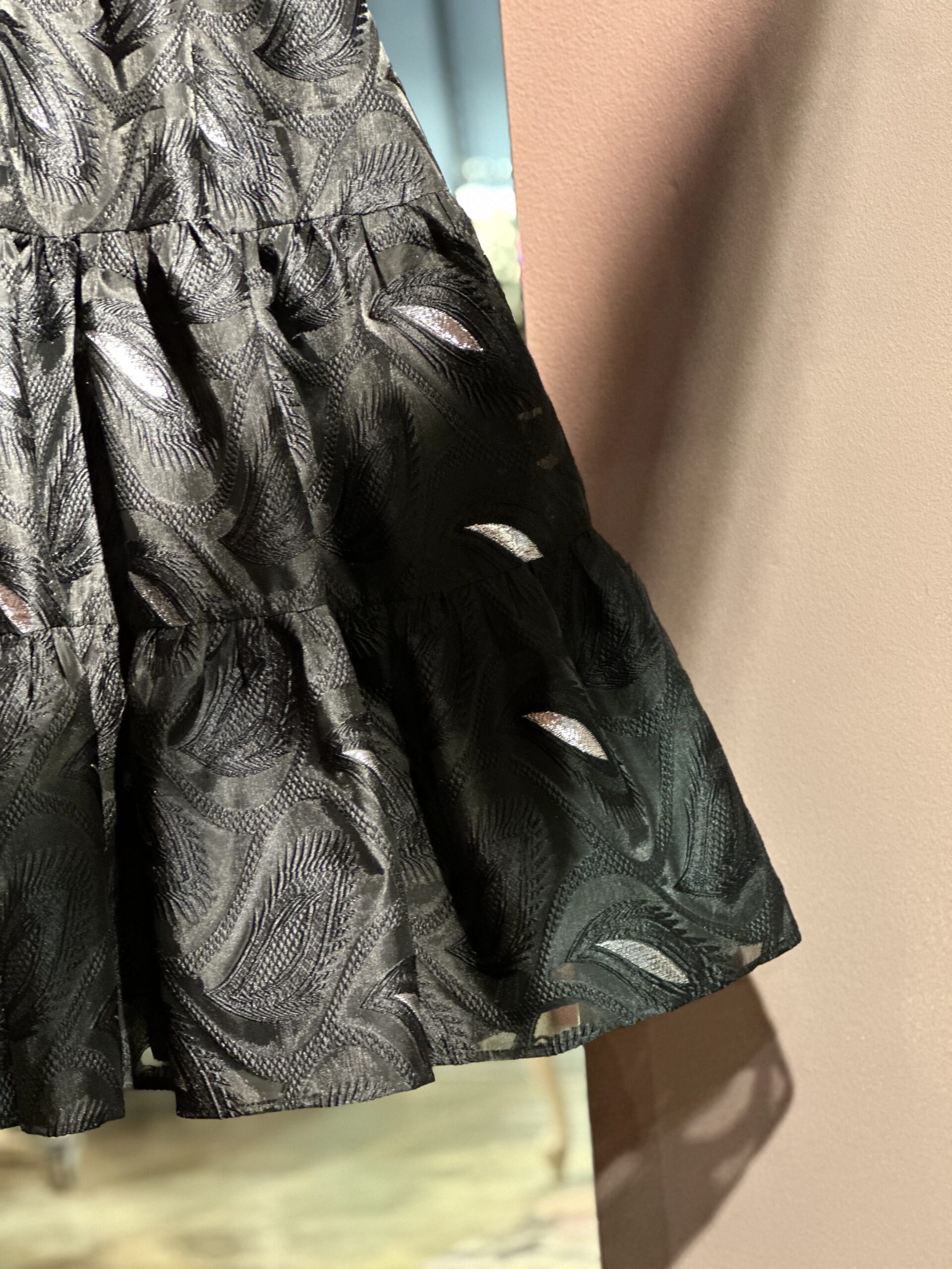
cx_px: 476
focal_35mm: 77
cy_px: 634
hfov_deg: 19.1
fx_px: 2824
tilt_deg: -12.5
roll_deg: +2.6
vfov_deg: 25.3
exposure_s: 1/20
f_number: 2.8
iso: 500
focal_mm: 9
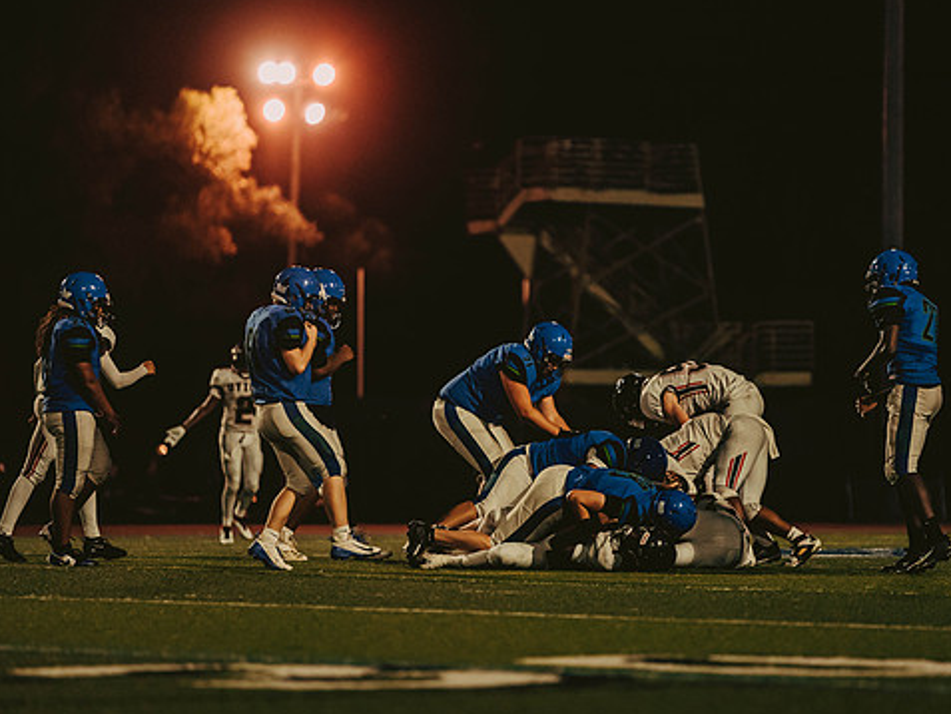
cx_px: 546
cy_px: 346
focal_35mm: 234
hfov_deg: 8.5
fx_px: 6430
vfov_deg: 6.4
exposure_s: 1/1000
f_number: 2.8
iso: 2500
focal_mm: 200
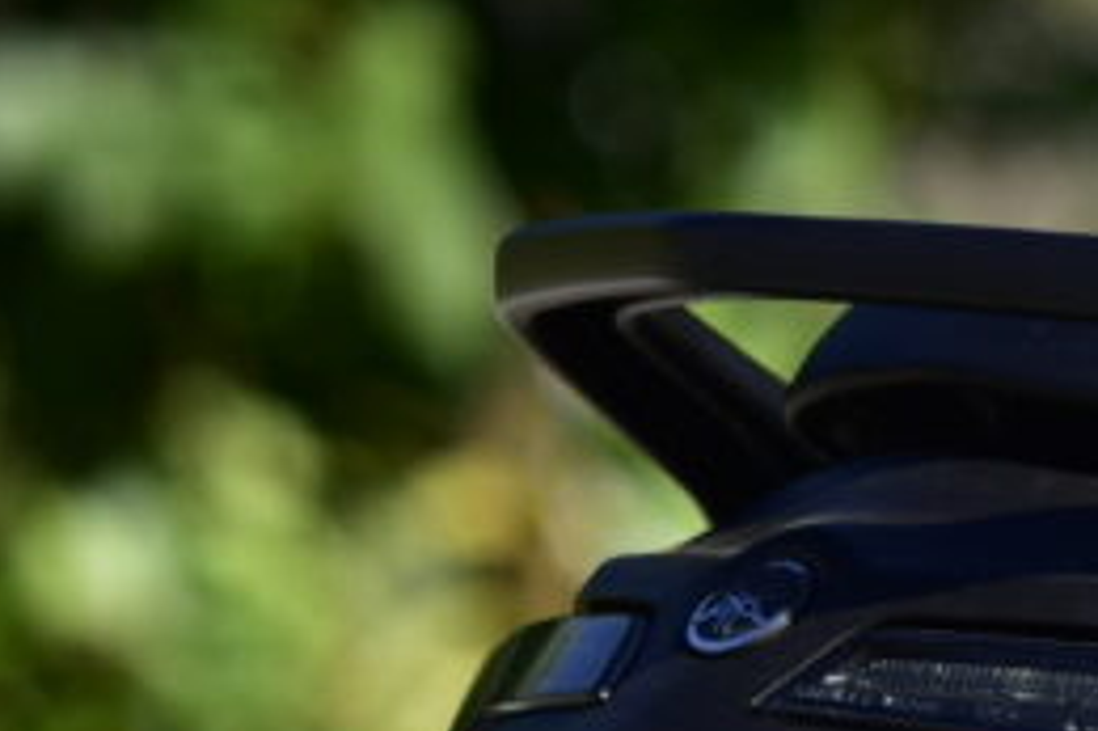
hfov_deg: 2.0
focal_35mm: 1039
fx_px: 31668
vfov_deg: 1.3
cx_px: 2711
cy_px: 1620
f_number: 2.8
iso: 100
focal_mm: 135
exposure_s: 1/1600
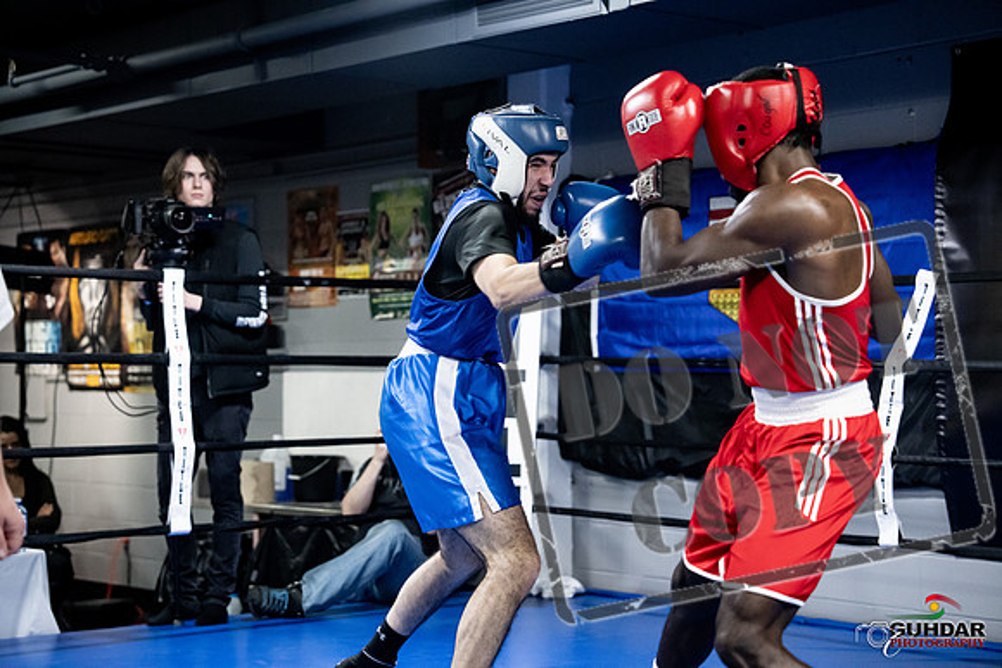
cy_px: 334
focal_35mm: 70
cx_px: 501
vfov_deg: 19.5
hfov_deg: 28.8
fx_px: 1949
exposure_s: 1/1000
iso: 10000
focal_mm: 70
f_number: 2.8
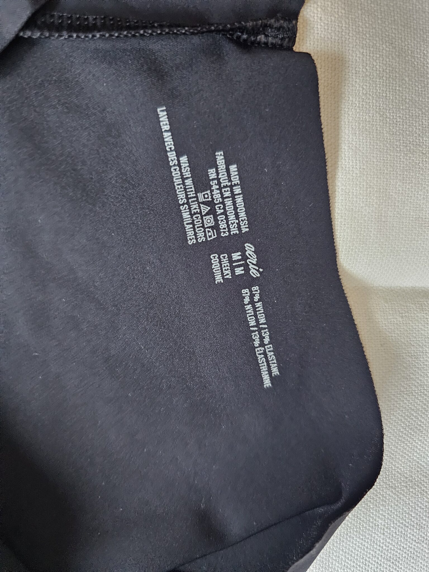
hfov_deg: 58.9
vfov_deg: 73.9
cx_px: 214
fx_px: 380
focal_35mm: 23
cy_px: 286
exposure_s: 1/24.7
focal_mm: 6.3
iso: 1600
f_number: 1.7
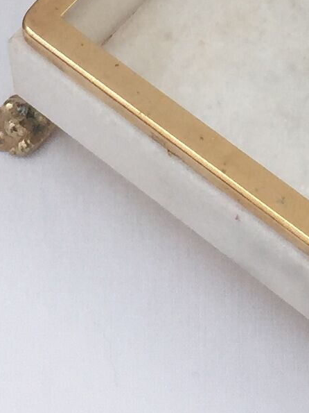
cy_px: -257
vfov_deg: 11.7
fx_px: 1893
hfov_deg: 9.3
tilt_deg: -53.4
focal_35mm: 159
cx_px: 270
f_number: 2.2
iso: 32
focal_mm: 4.15
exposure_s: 1/494
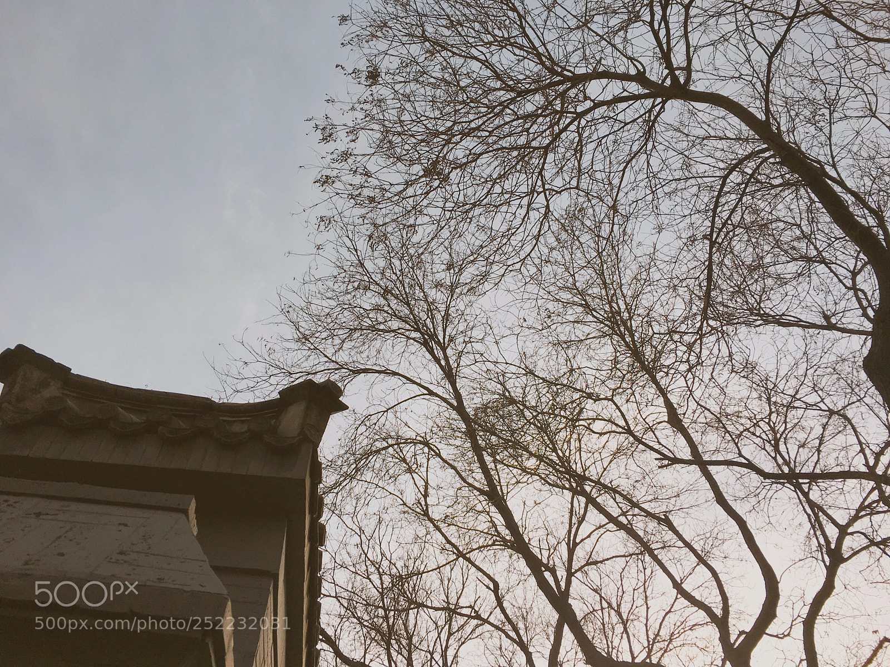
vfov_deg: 48.2
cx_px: 445
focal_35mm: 29
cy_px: 334
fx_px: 746
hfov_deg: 61.7
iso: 25
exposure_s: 1/3205
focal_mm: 4.15
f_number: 2.2
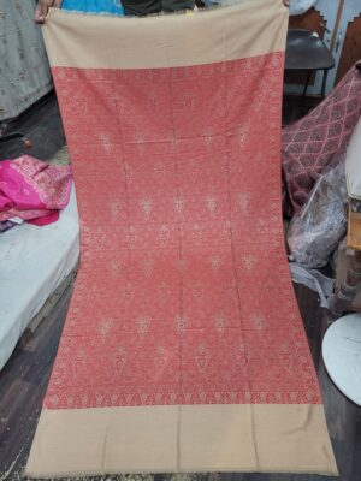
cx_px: 180
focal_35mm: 26
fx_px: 362
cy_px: 240
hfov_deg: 53.1
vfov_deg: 67.3
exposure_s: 1/50
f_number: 1.8
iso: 400
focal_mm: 5.4
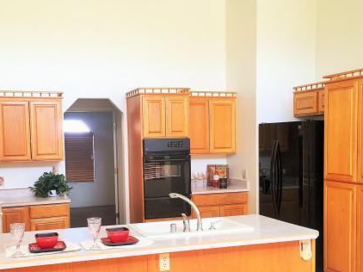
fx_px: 461
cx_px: 155
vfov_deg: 32.6
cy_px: 176
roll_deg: -0.6
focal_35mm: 44
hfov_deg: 42.9
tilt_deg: -3.4
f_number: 2.2
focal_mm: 4.15
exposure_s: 1/30
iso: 32
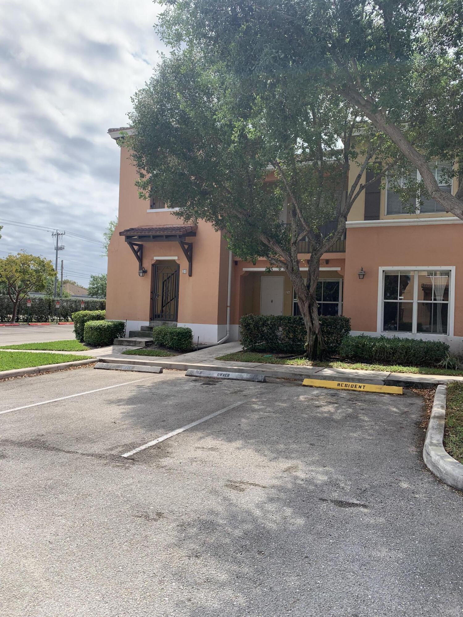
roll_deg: -1.9
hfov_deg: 53.1
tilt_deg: +0.9
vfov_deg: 67.3
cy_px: 308
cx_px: 232
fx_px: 464
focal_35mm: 26
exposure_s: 1/1916
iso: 25
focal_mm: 4.25
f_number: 1.8
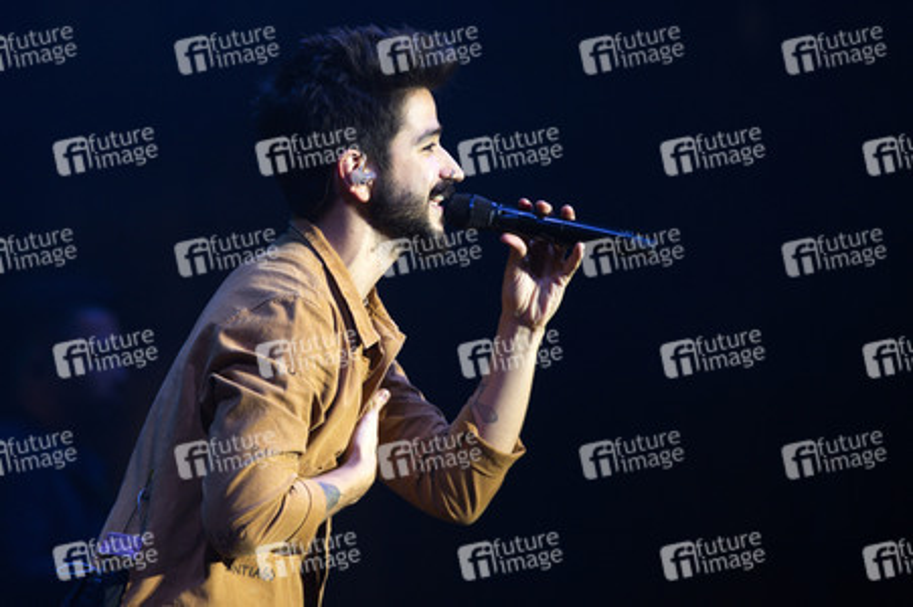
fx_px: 7603
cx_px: 456
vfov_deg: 4.6
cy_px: 304
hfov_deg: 6.9
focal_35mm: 300
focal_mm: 300
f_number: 4
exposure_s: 1/320
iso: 1600
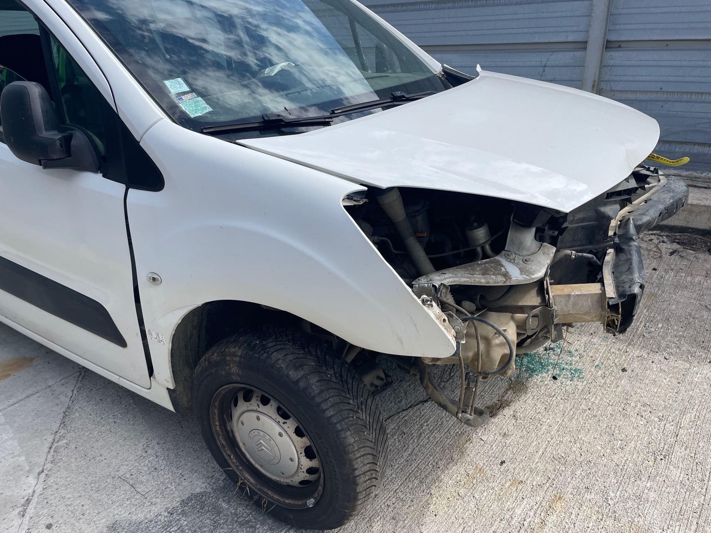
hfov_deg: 67.3
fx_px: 534
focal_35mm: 26
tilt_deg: -23.7
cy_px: 266
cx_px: 356
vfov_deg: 53.1
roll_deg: +1.4
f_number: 1.6
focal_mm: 4.2
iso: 32
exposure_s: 1/3040
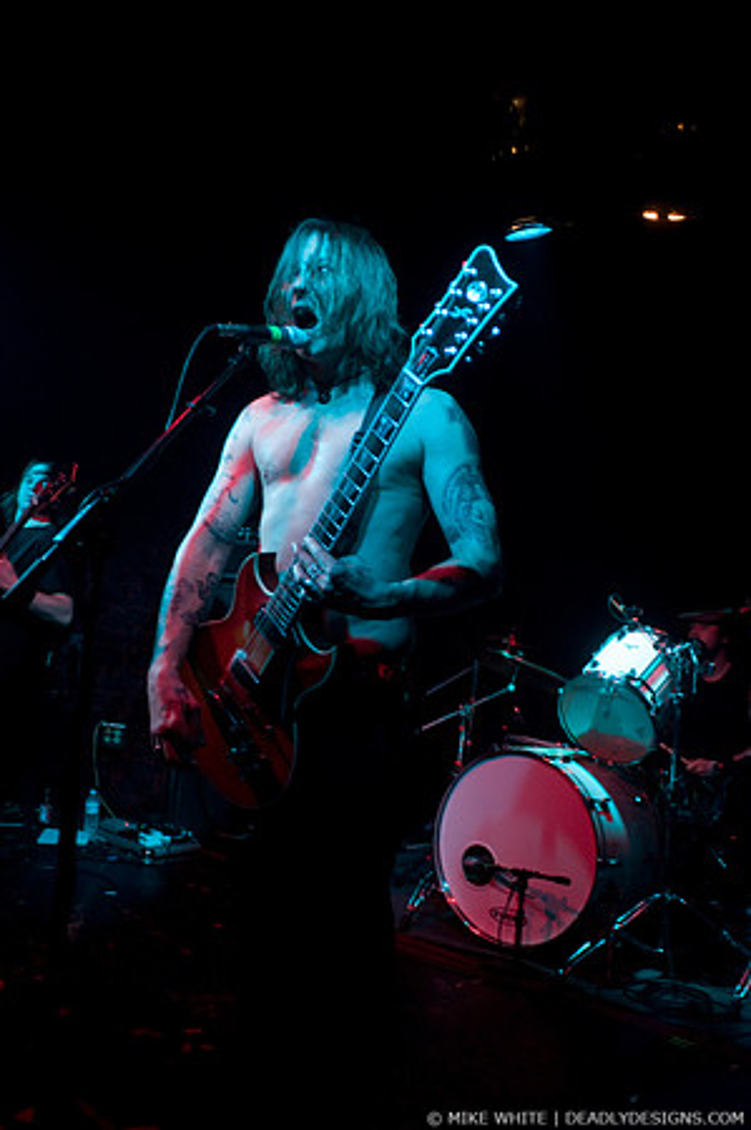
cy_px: 565
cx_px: 376
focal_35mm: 30
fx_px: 941
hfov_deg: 43.5
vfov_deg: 62.0
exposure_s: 1/50
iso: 1600
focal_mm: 20
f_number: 2.8
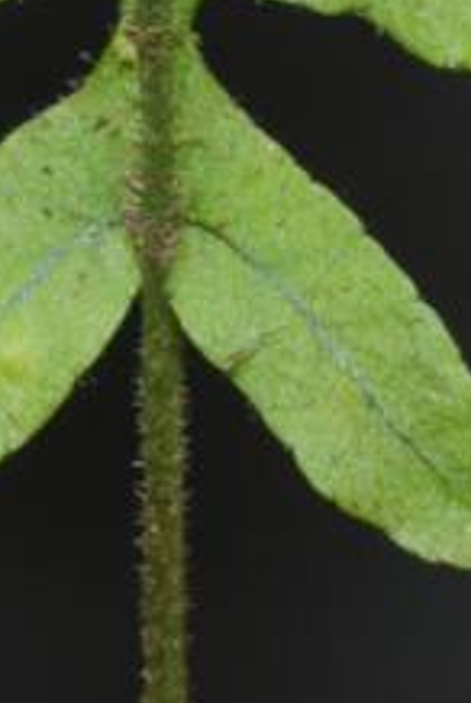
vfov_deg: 7.1
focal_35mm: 289
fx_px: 5653
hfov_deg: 4.8
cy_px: 226
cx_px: 113
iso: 200
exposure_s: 1/60
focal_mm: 70
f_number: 22
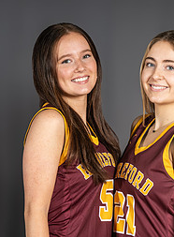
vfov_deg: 8.1
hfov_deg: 5.9
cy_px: 180
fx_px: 1677
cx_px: 160
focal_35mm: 247
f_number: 8
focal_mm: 94
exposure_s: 1/200
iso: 200
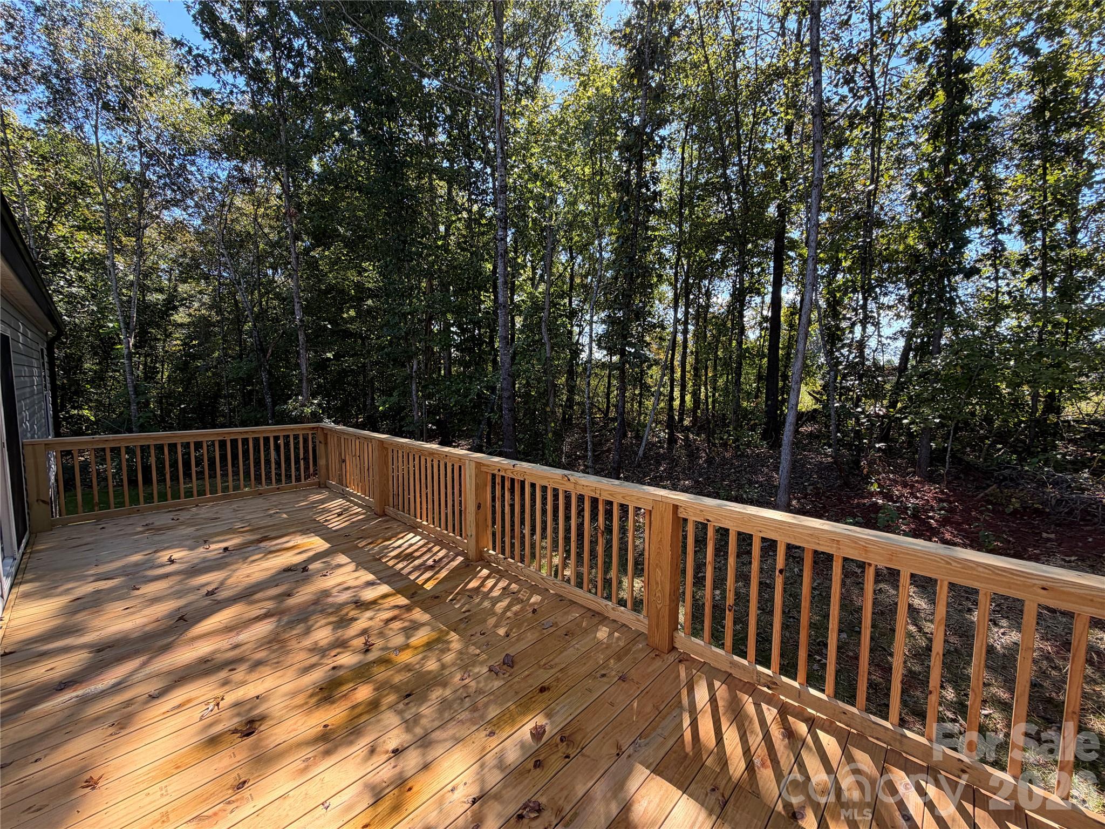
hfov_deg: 102.1
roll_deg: -0.4
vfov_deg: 85.7
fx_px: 447
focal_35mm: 14
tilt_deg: -5.4
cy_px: 414
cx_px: 552
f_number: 2.2
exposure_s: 1/206
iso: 40
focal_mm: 2.22
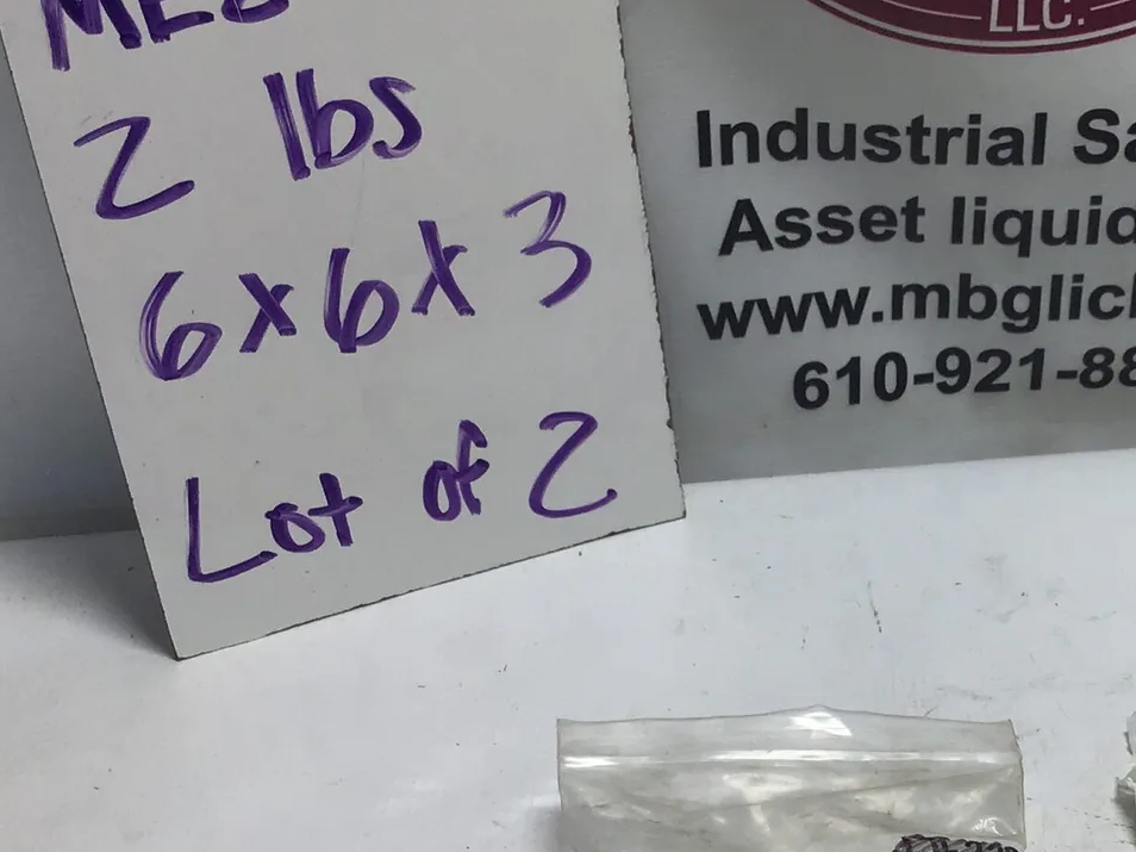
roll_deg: -0.8
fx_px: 2133
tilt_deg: -34.1
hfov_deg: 29.1
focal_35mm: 65
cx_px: 936
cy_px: 570
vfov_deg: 22.5
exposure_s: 1/306
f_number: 2.4
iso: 25
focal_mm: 3.3
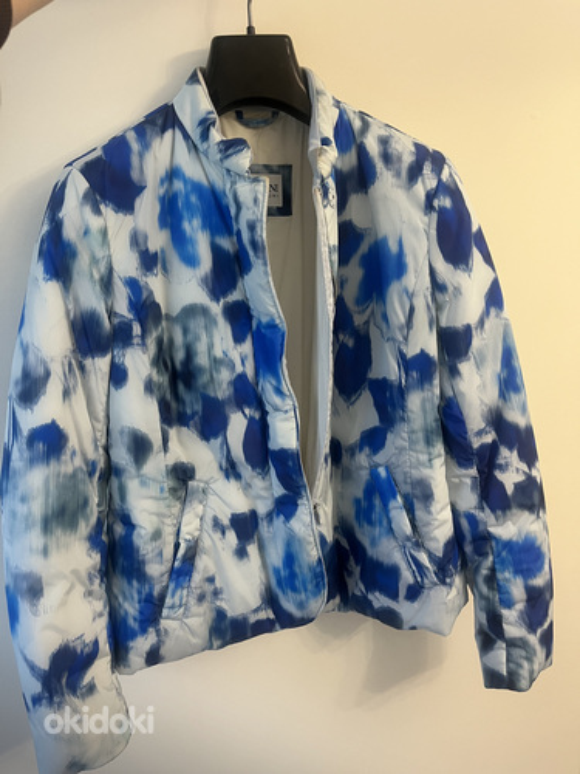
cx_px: 290
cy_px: 387
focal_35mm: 26
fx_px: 581
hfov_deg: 53.1
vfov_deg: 67.3
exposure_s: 1/50
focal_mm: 5.1
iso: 250
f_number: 1.6
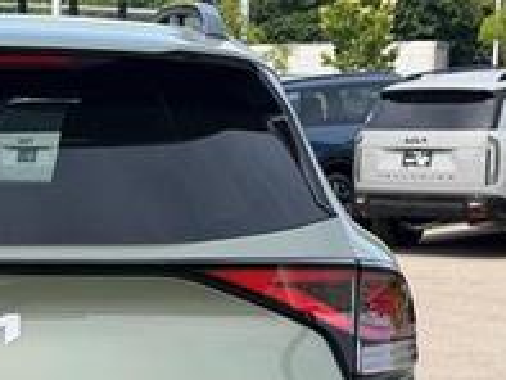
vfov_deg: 11.8
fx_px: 1799
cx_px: -10
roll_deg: +1.0
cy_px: 442
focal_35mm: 123
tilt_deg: -11.4
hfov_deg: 15.7
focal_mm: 6.76
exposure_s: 1/2762
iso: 80
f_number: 1.78
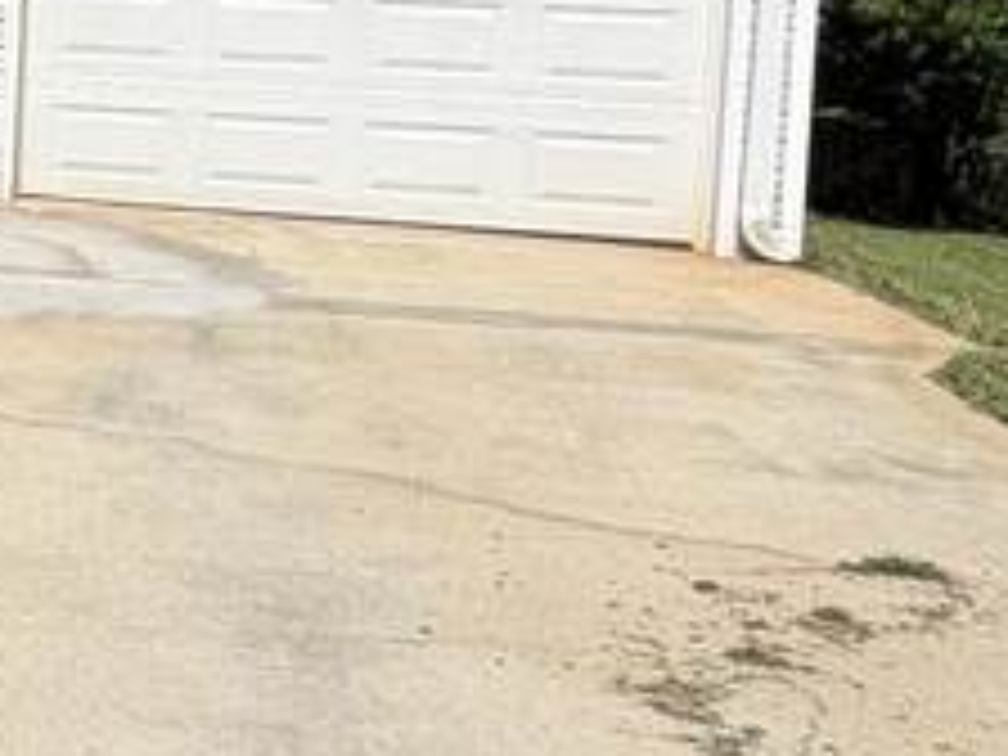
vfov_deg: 18.1
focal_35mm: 80
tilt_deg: -5.3
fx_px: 2330
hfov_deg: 19.2
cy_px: 76
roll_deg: -0.9
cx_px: -752
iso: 20
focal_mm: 2.22
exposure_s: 1/1033
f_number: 2.2
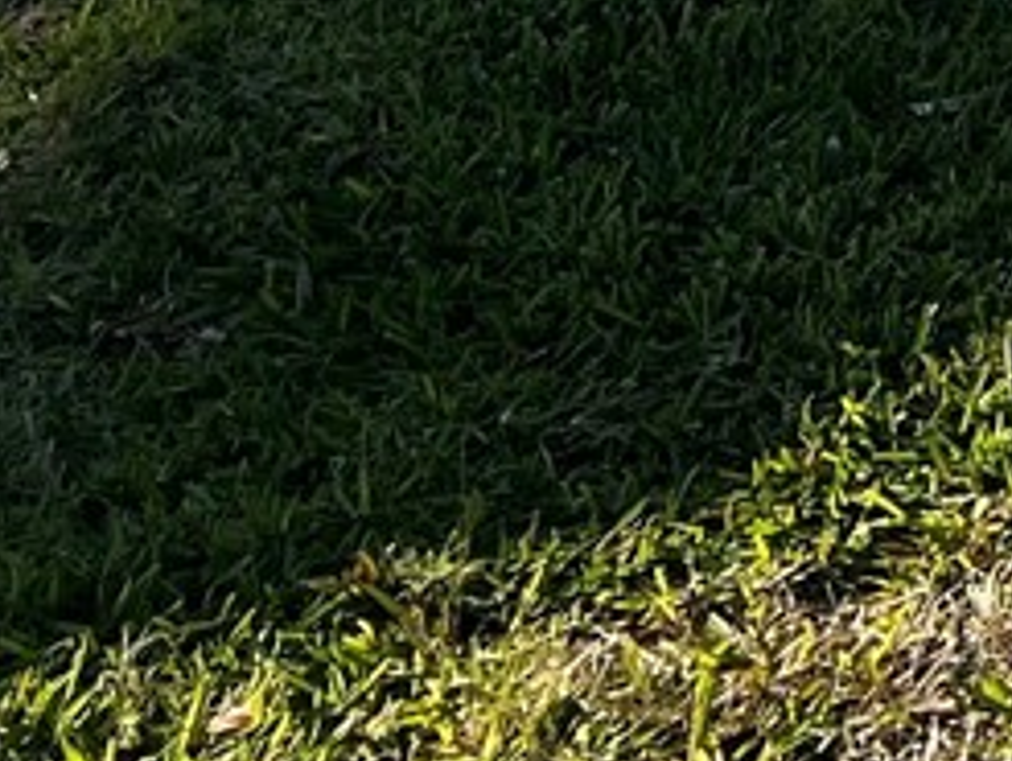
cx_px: 2810
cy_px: -1555
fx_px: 4946
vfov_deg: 7.6
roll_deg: +1.9
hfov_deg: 9.6
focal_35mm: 169
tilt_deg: +0.8
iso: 50
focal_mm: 5.7
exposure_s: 1/2632
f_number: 1.5
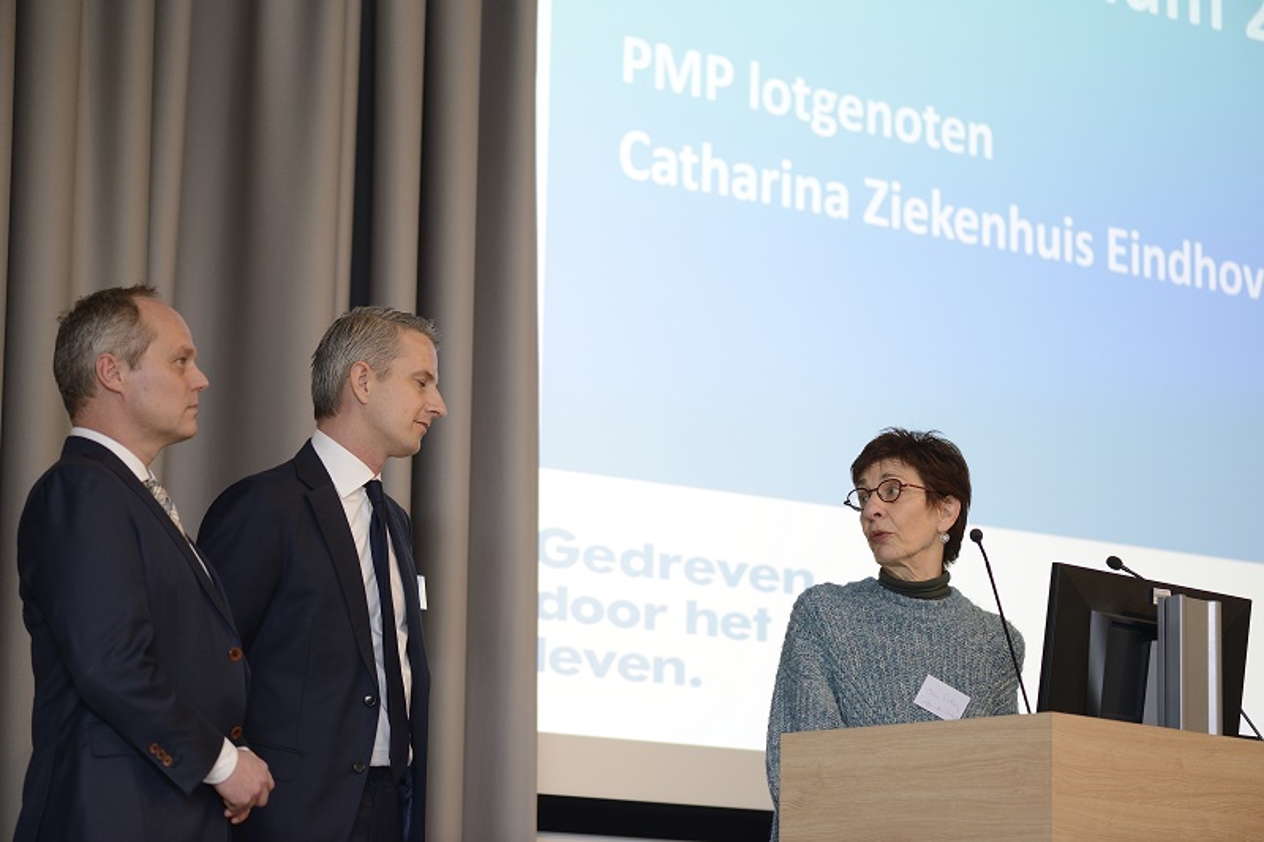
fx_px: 3686
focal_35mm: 105
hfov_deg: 19.5
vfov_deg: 13.0
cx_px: 632
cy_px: 421
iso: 800
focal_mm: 105
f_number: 4
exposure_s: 1/125
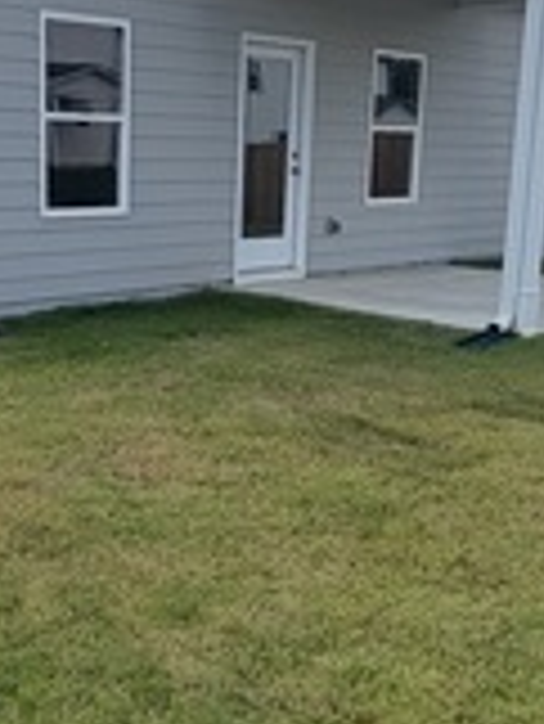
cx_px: 211
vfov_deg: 33.1
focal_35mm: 58
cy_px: 452
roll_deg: -2.7
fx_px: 1214
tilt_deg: -14.6
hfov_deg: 25.2
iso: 25
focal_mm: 2.22
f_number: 2.2
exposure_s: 1/789
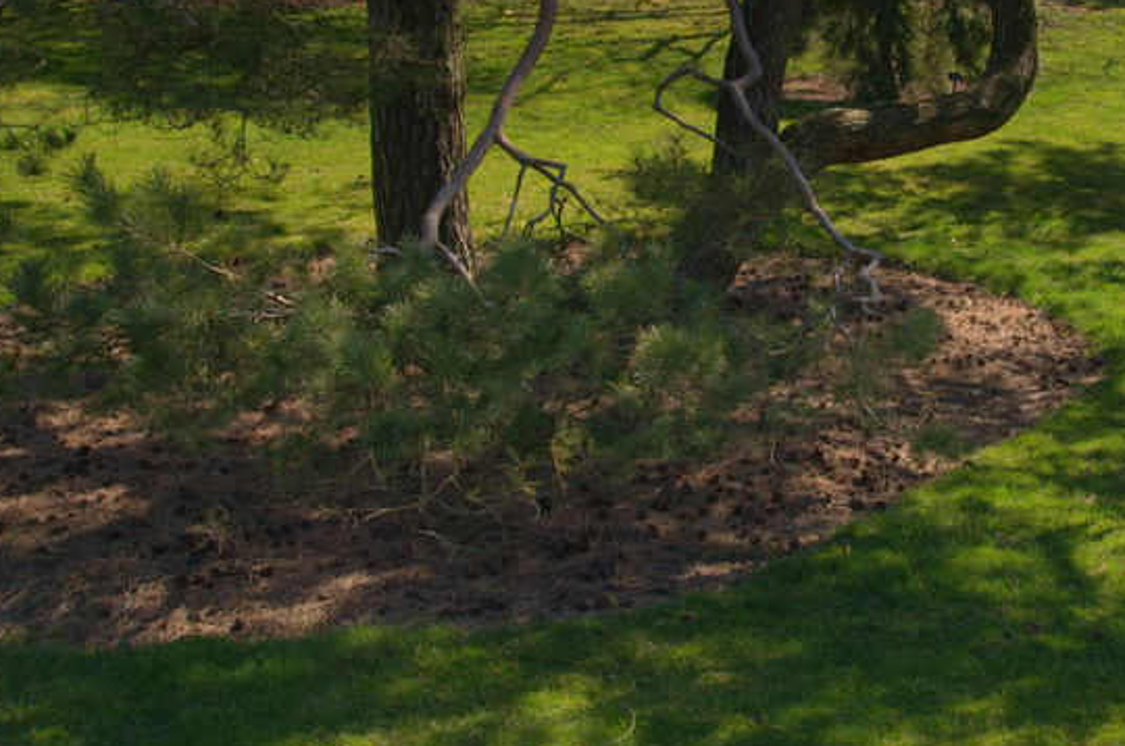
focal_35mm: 60
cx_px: 840
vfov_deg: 22.3
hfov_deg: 32.8
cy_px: 180
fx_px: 1872
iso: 200
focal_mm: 24
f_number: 7.1
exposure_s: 1/200
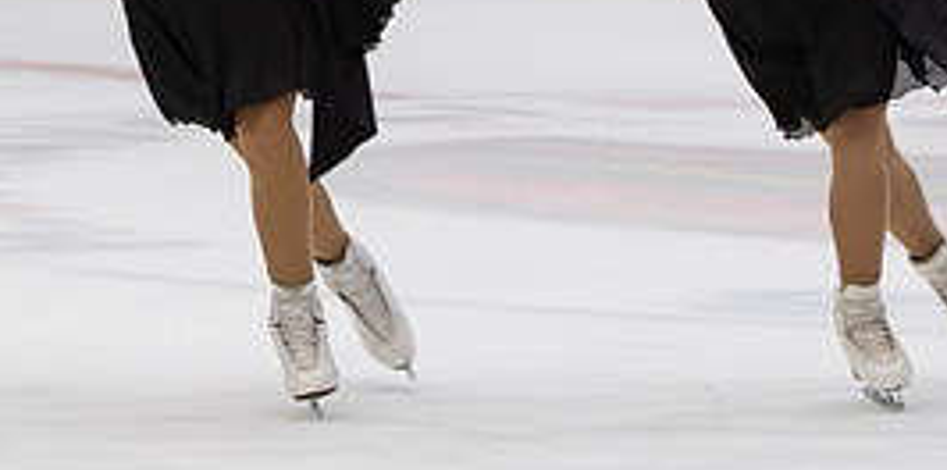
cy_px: -316
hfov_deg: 7.4
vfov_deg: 3.7
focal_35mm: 299
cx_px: 156
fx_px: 7305
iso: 800
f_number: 3.5
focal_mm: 70
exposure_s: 1/250
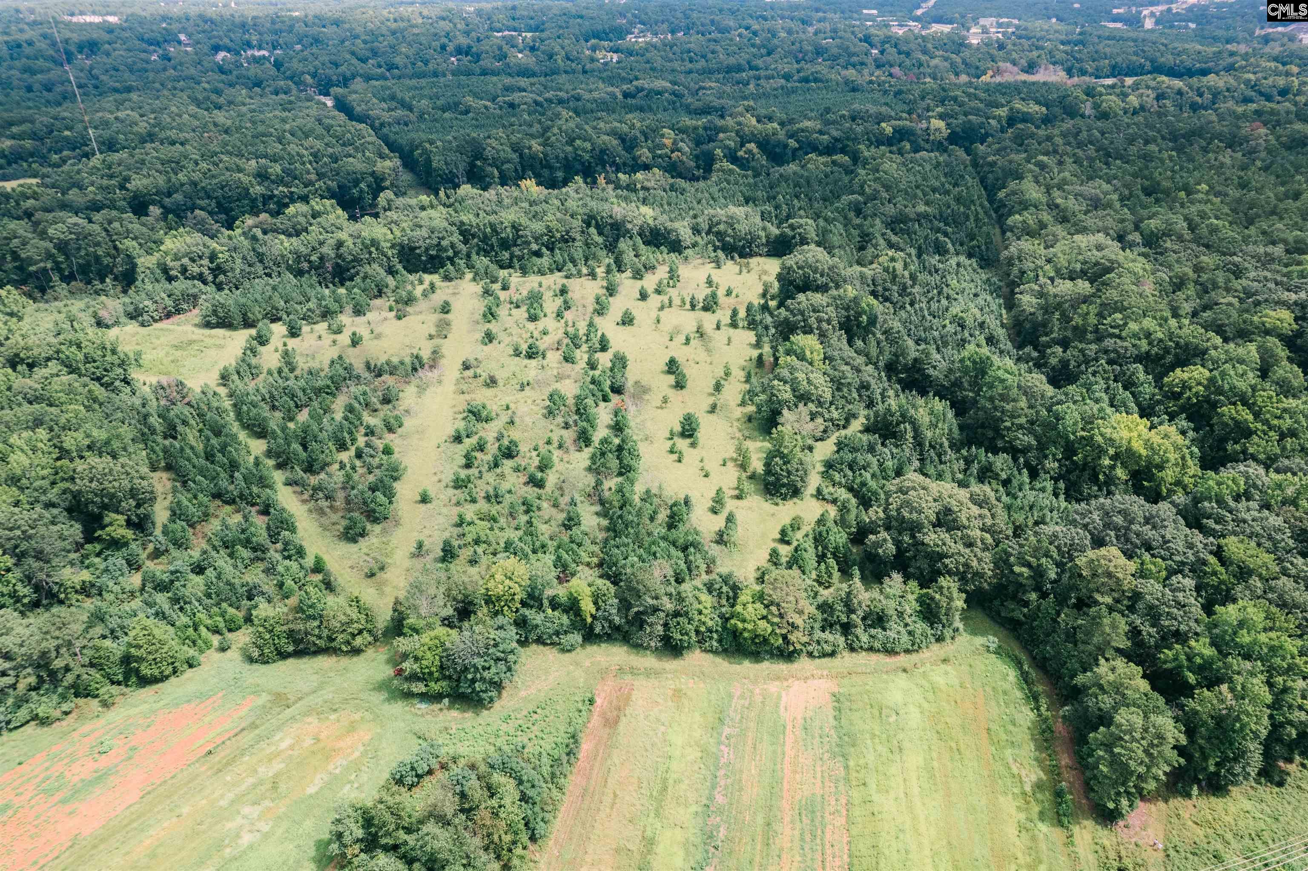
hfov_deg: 78.6
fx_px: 799
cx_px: 654
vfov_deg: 57.2
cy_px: 436
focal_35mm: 22
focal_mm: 8.38
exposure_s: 1/90
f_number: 2.8
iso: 100
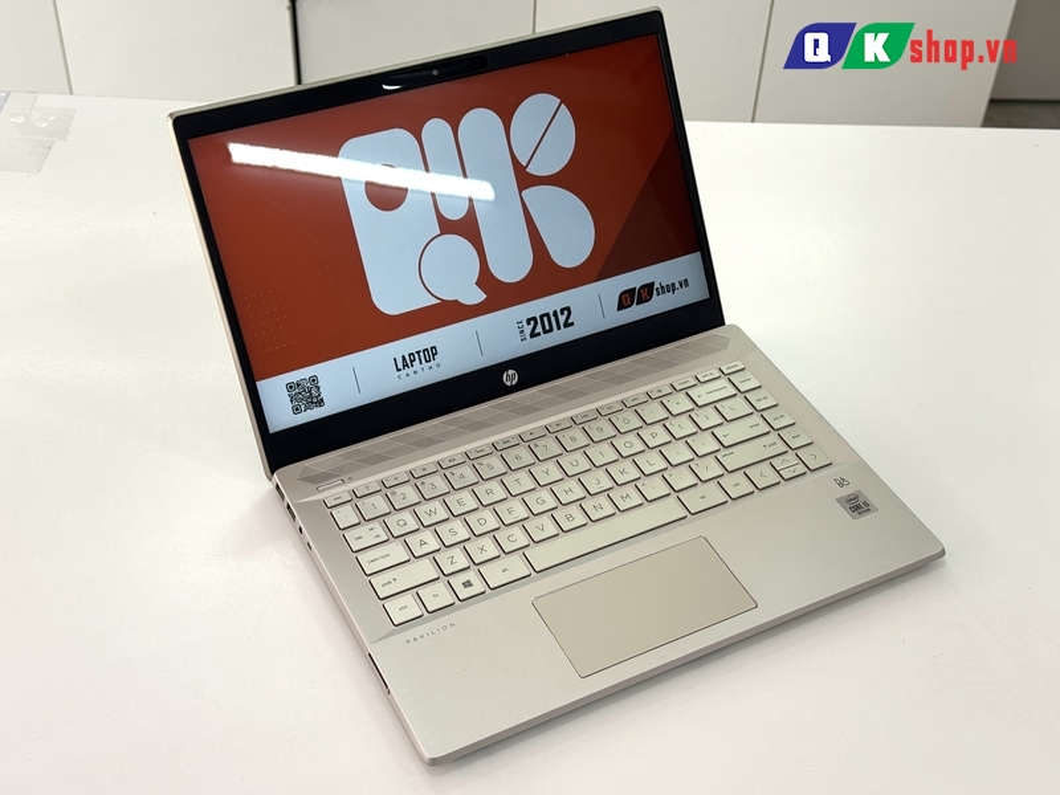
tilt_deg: -42.0
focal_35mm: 48
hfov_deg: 39.7
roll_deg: -1.3
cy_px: 398
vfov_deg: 30.3
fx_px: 1470
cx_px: 530
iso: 50
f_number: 1.78
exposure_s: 1/193
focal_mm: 6.76
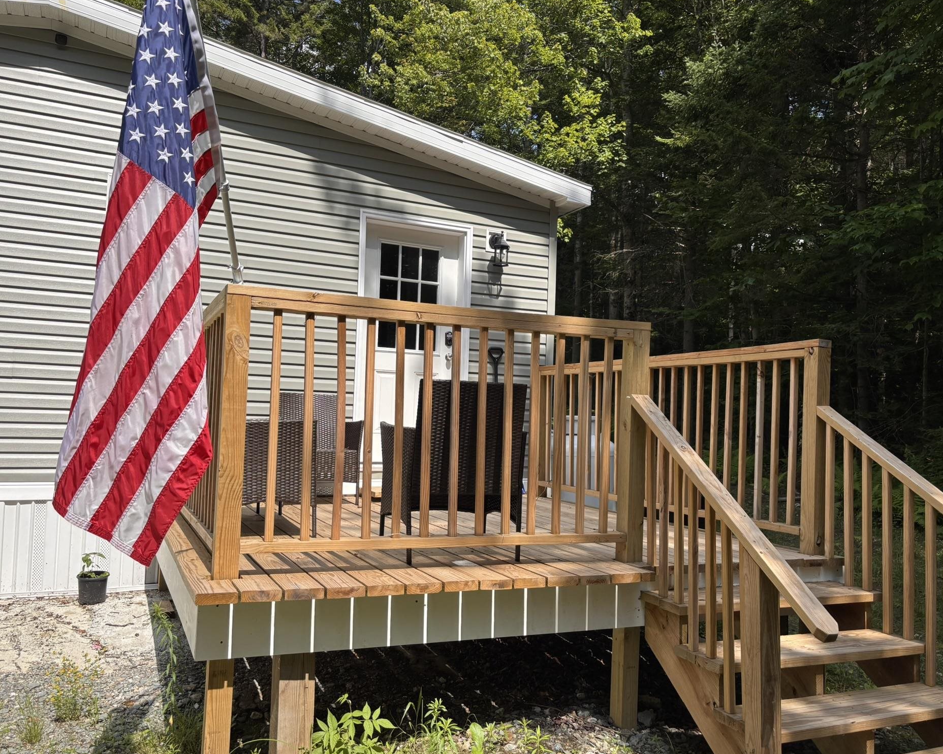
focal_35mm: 28
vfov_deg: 51.5
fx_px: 781
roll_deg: -1.7
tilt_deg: +2.4
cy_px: 375
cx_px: 463
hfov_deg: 62.2
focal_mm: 5.96
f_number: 1.6
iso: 50
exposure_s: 1/2513
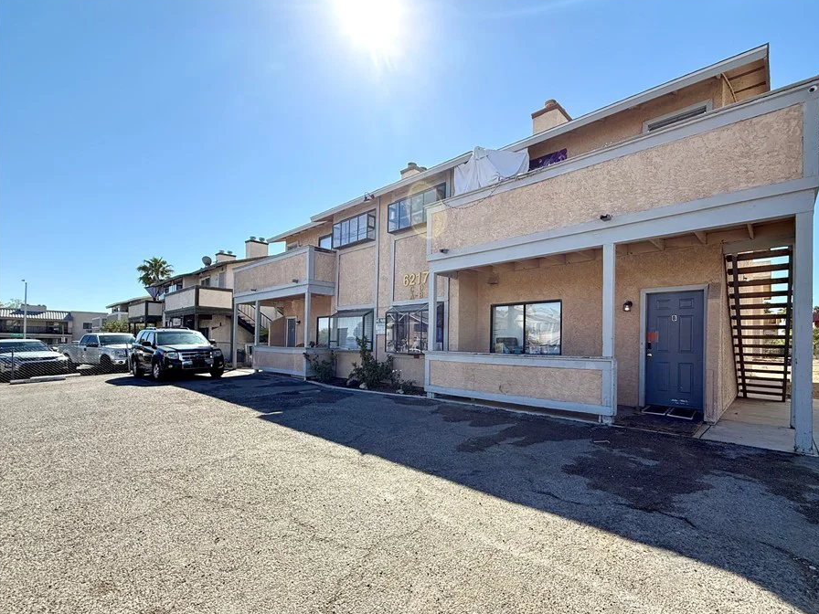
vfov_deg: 77.9
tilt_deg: +1.0
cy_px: 340
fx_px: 379
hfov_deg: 94.0
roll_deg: -0.7
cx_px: 463
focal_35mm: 16
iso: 64
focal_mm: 2.22
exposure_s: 1/1105
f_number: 2.2
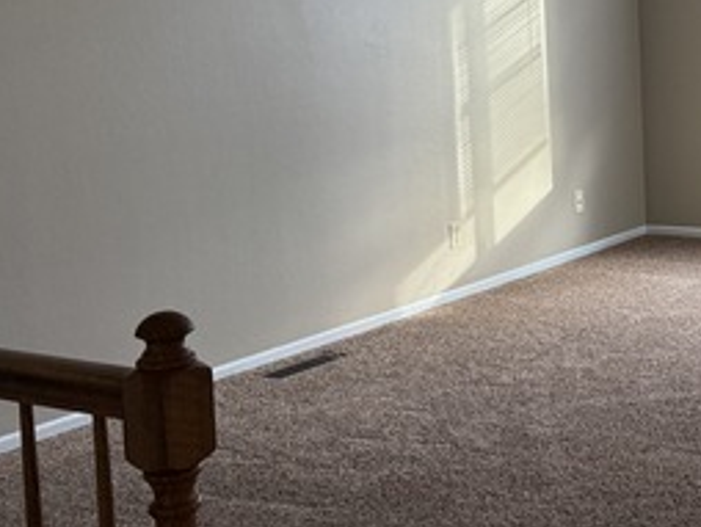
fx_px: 1277
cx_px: 821
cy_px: 69
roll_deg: +1.4
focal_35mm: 63
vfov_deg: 22.8
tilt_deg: -4.0
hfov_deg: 27.4
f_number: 1.78
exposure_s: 1/90
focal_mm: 6.76
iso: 200
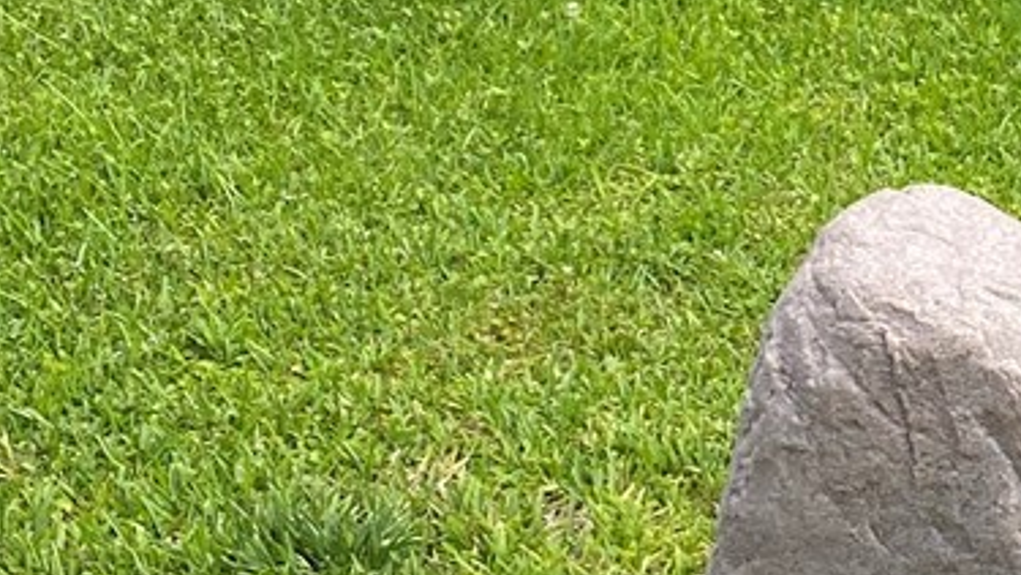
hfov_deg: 16.6
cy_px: 174
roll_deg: +1.4
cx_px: 1370
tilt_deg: -18.7
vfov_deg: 10.0
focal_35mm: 121
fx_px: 3276
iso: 32
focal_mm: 4.25
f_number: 1.8
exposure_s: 1/280
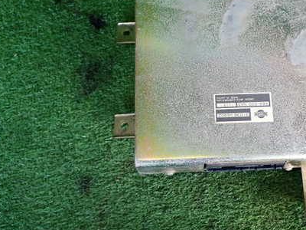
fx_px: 504
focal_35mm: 57
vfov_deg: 25.6
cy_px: 100
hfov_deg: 33.3
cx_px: 218
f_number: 2.7
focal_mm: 6.83
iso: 200
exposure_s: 1/50
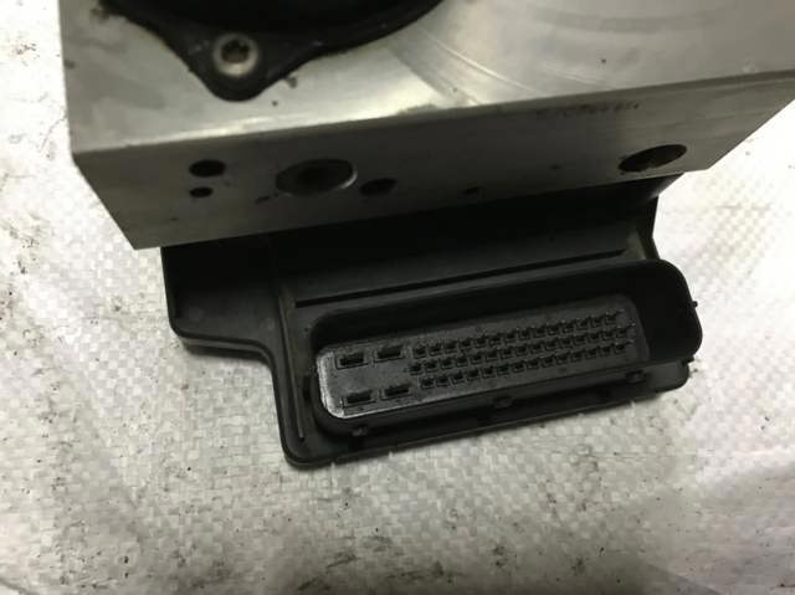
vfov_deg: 49.7
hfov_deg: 63.5
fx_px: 643
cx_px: 398
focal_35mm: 28
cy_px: 298
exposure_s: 1/17
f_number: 1.8
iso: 100
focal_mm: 3.99
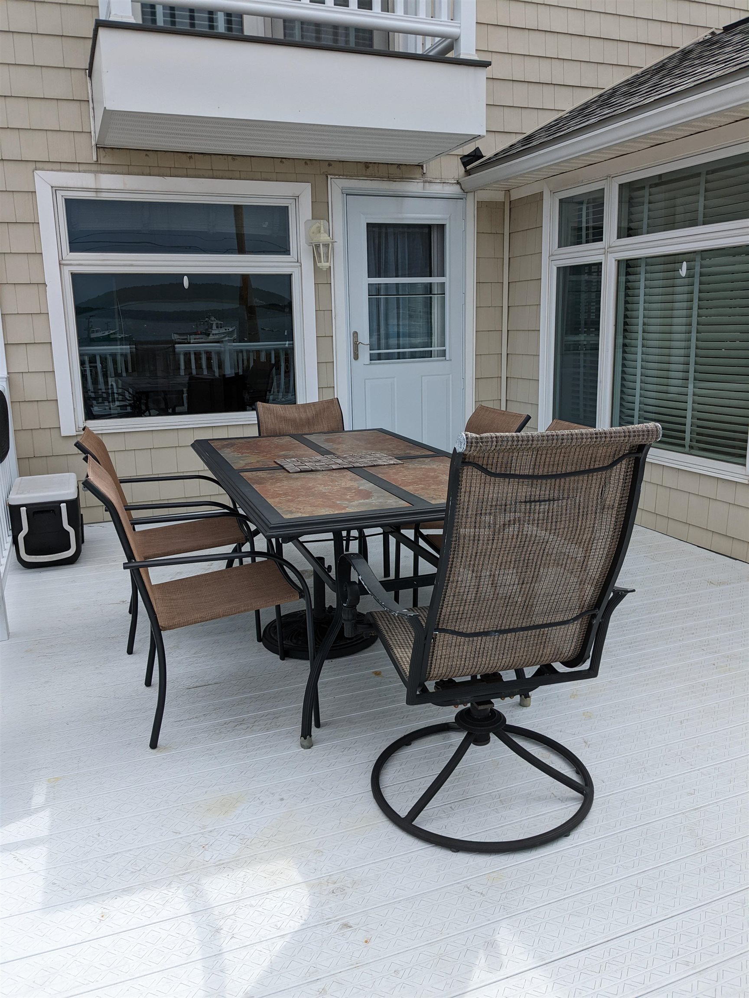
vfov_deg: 65.3
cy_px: 499
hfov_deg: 51.4
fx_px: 779
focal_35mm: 27
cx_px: 374
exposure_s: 1/2924
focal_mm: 4.38
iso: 60
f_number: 1.73
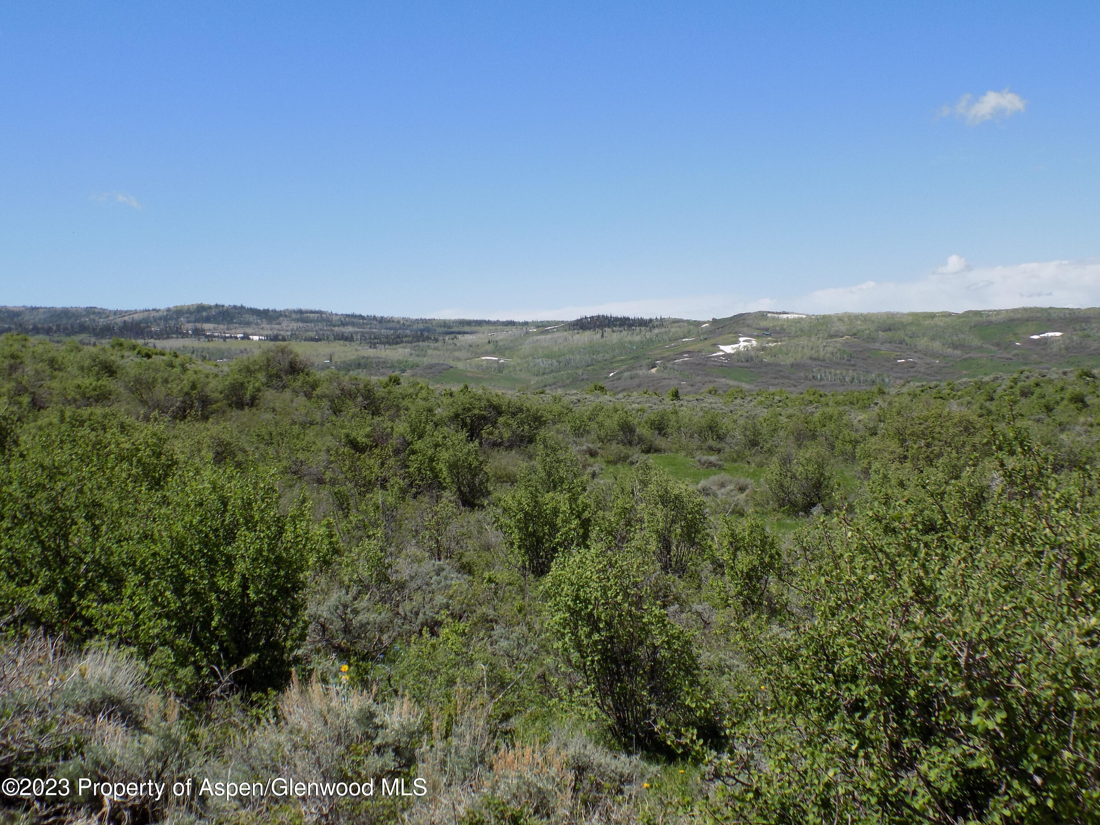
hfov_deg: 45.8
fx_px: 1303
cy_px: 412
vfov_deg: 35.1
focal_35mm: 41
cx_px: 550
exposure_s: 1/1000
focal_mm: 7.3
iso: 80
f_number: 3.6
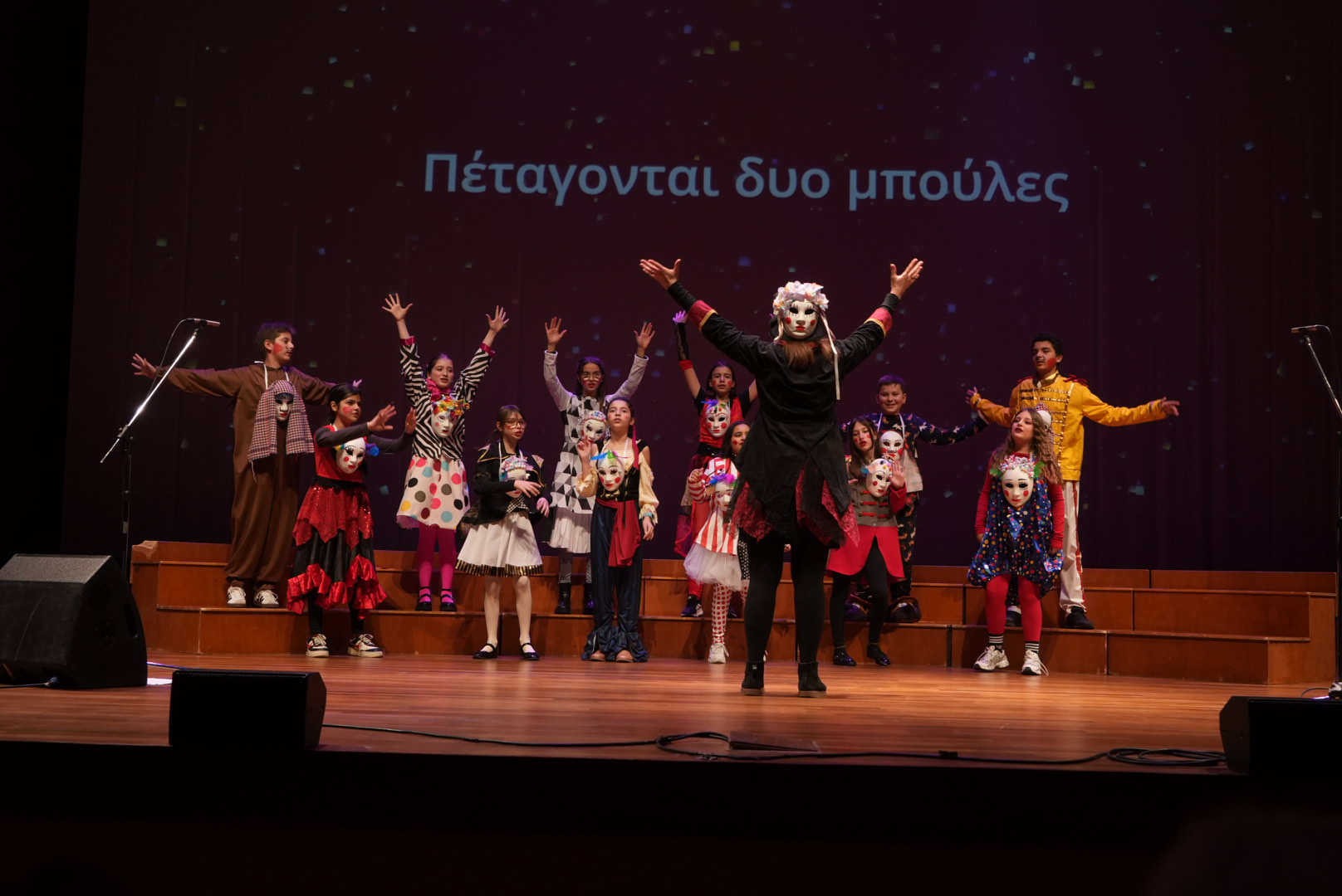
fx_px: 1455
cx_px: 671
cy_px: 448
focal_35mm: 39
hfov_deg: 49.5
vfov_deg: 34.3
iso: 1000
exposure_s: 1/200
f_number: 4
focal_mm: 26
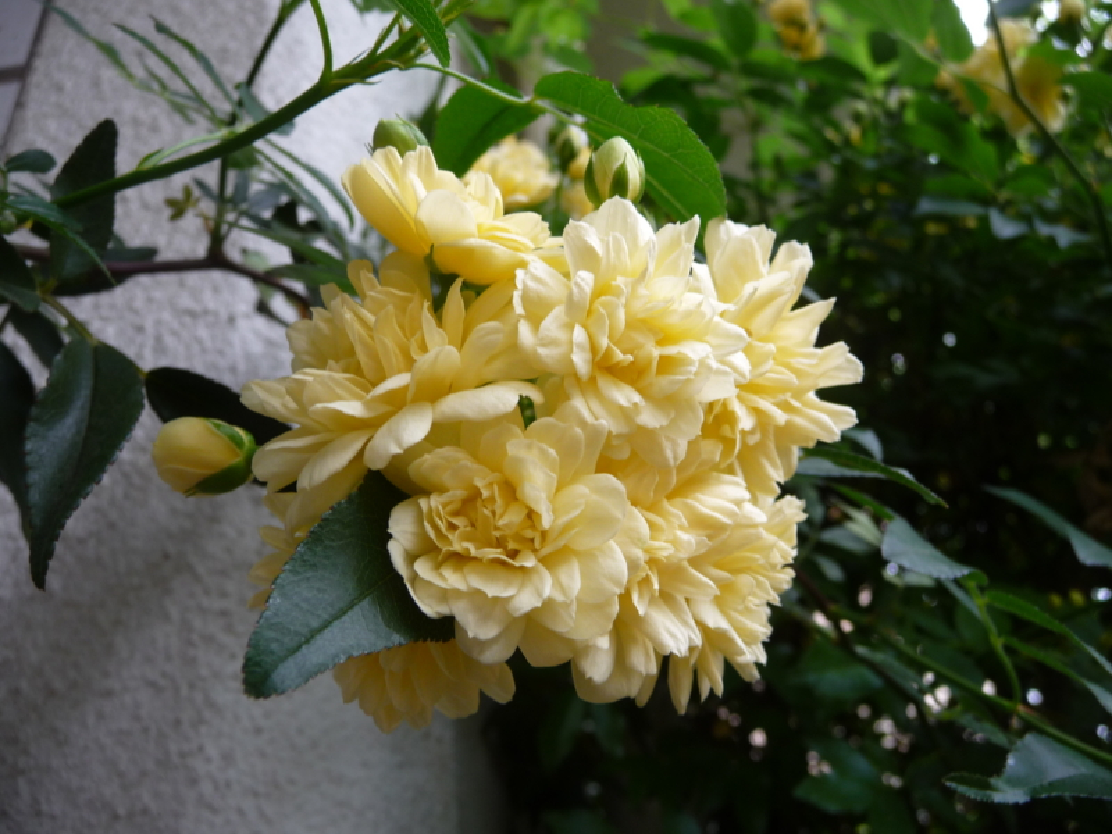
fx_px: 899
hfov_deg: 63.4
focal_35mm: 28
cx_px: 556
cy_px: 417
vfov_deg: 49.7
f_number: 3.3
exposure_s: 1/60
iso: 100
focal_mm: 4.7
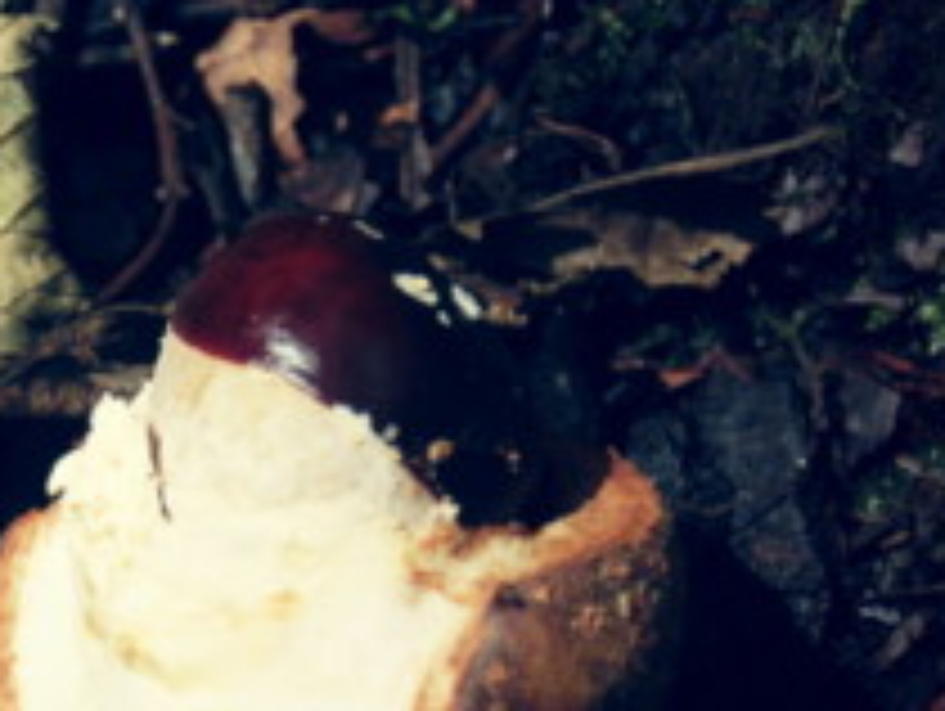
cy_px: 464
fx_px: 3334
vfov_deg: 12.2
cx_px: 36
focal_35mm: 122
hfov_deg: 15.9
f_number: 4.5
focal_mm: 10.11
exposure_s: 1/200
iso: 80
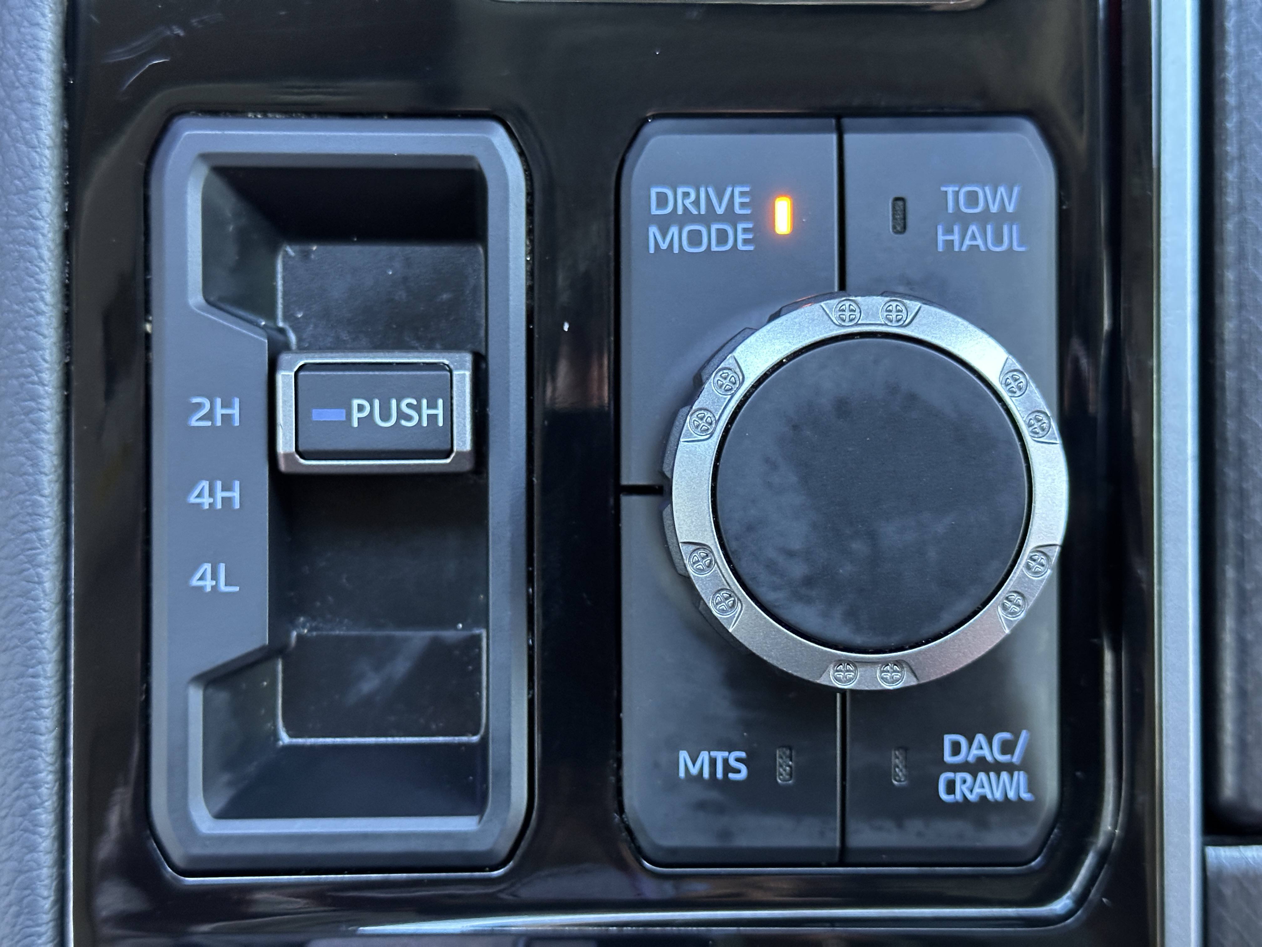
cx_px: 631
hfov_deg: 39.7
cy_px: 474
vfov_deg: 30.3
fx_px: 1750
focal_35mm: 48
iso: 500
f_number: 1.78
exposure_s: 1/32
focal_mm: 6.86
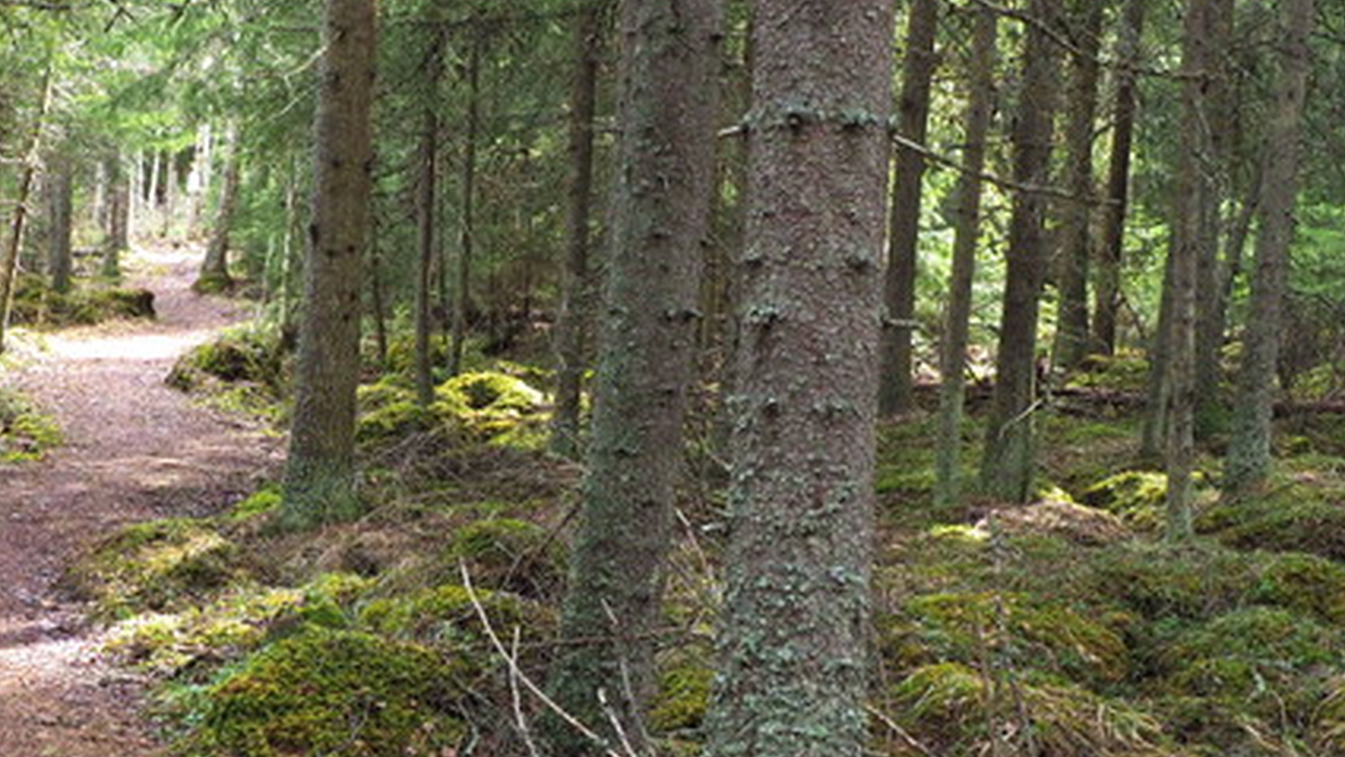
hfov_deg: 31.5
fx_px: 2282
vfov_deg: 18.8
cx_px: 168
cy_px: 462
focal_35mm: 64
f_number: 5.6
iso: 250
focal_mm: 13
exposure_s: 1/60
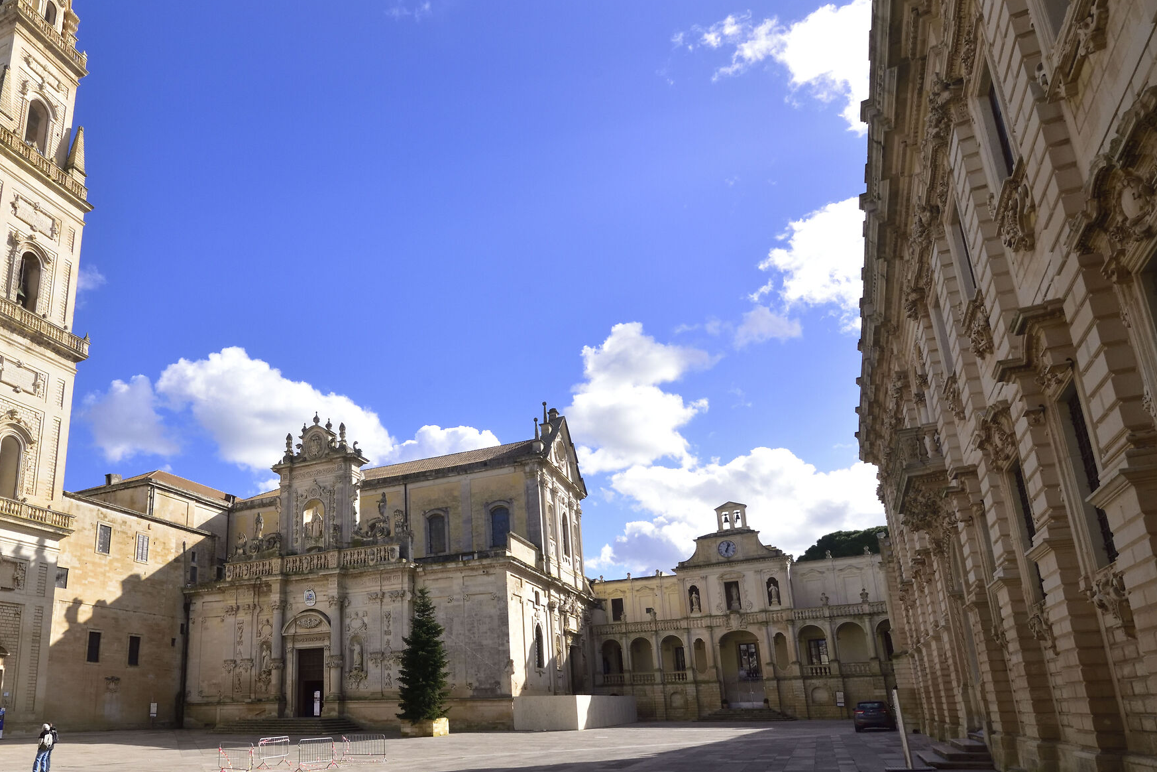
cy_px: 436
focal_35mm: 22
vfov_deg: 57.0
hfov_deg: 76.5
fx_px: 707
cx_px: 402
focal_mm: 16
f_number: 11
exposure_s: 1/1000
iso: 1250
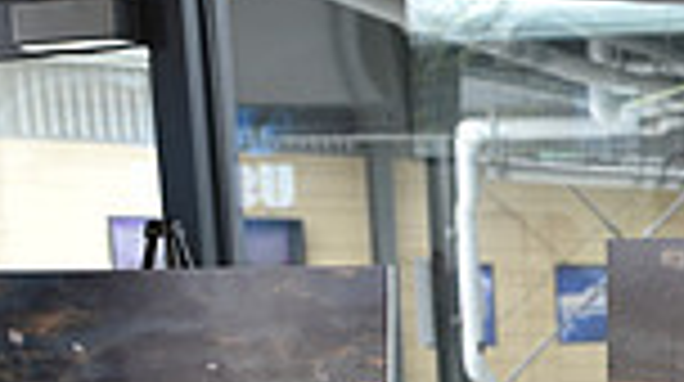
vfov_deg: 9.8
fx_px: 2101
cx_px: 1112
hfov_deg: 16.4
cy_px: 694
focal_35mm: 116
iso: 400
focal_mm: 29
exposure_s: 1/60
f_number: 4
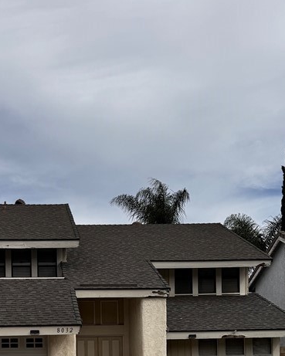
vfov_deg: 32.8
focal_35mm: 52
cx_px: 70
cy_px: 362
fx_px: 548
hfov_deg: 28.7
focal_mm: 6.76
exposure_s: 1/7092
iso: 80
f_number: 1.78
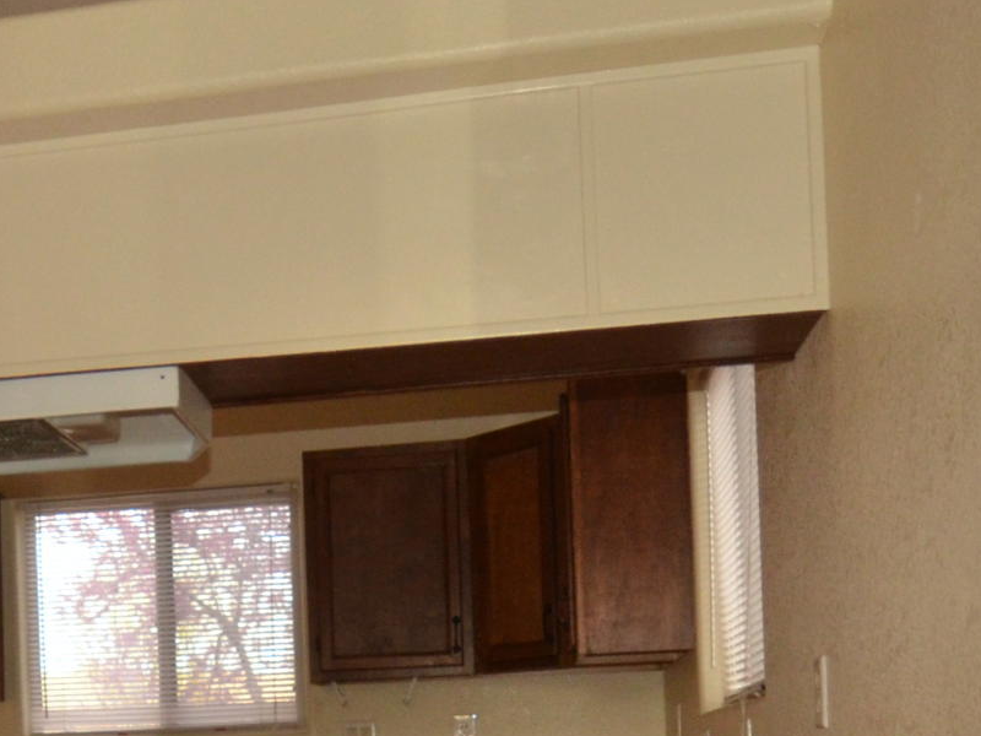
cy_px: 726
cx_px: 145
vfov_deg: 25.7
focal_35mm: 54
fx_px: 1530
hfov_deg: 34.1
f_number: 5.6
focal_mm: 10
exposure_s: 1/60
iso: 1000
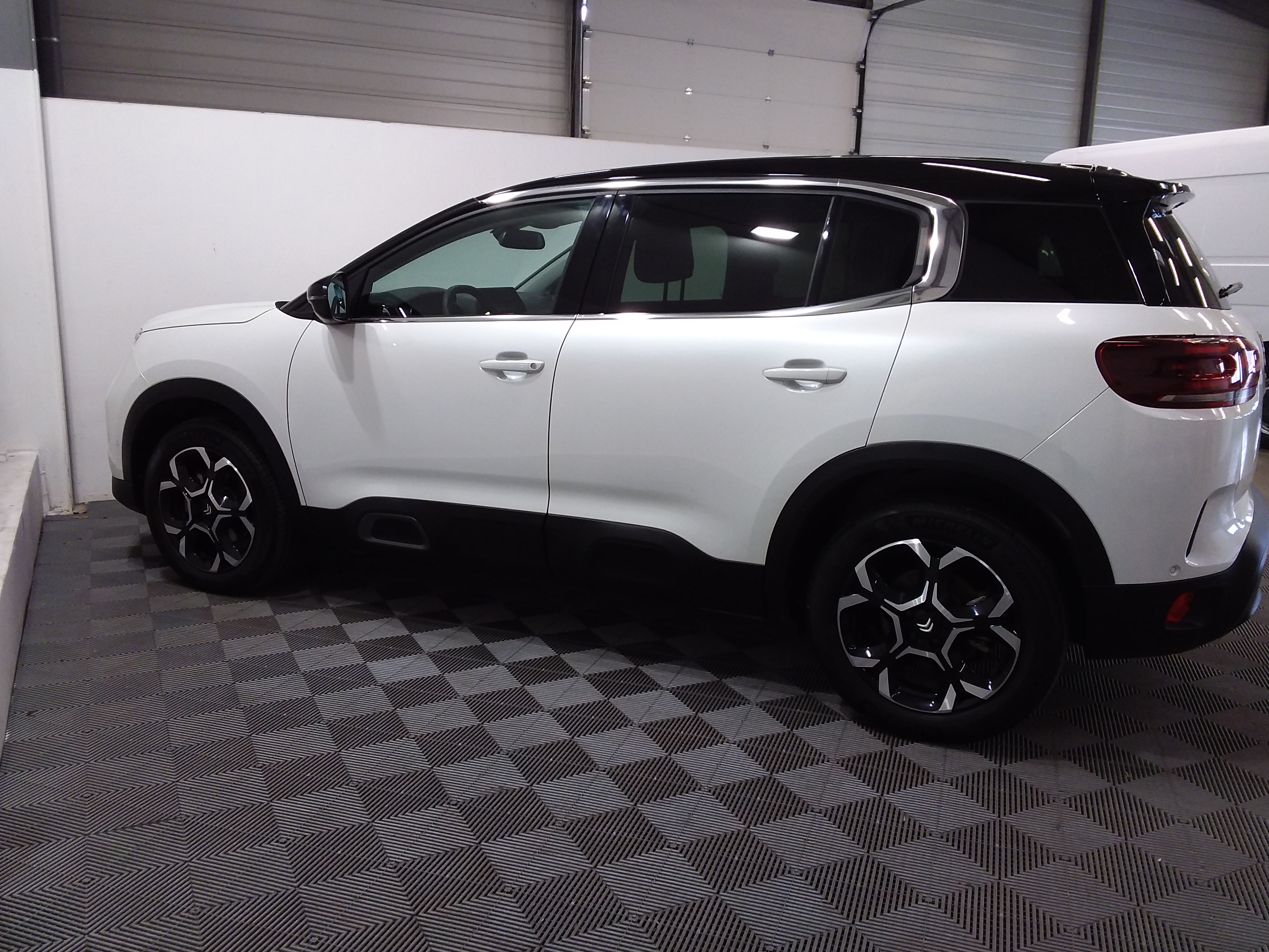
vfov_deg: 48.2
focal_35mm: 29
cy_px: 473
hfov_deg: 61.7
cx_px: 643
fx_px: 1063
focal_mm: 2.91
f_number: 1.9
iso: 64
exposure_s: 1/33
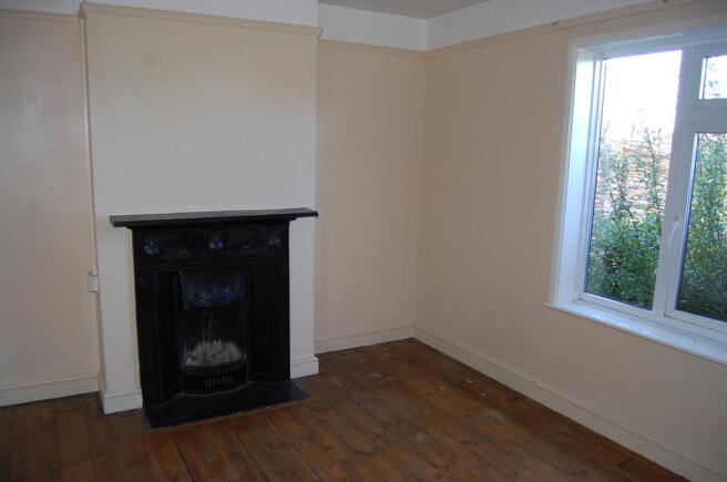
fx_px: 544
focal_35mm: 27
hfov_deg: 67.5
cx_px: 364
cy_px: 241
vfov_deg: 47.8
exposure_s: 1/60
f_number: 3.5
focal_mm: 18
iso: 400
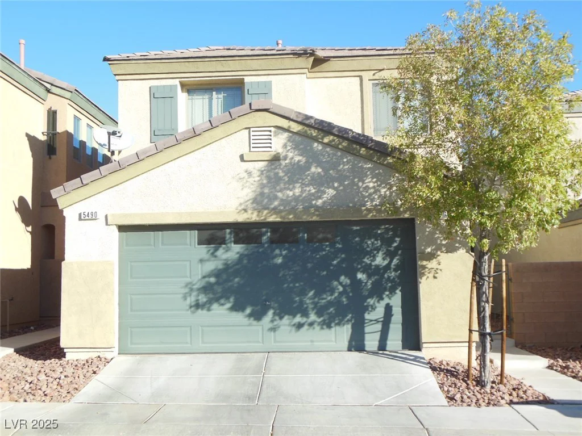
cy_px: 218
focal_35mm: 38
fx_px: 639
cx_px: 291
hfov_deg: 49.0
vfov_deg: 37.7
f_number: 3.6
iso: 125
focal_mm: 6.8
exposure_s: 1/640
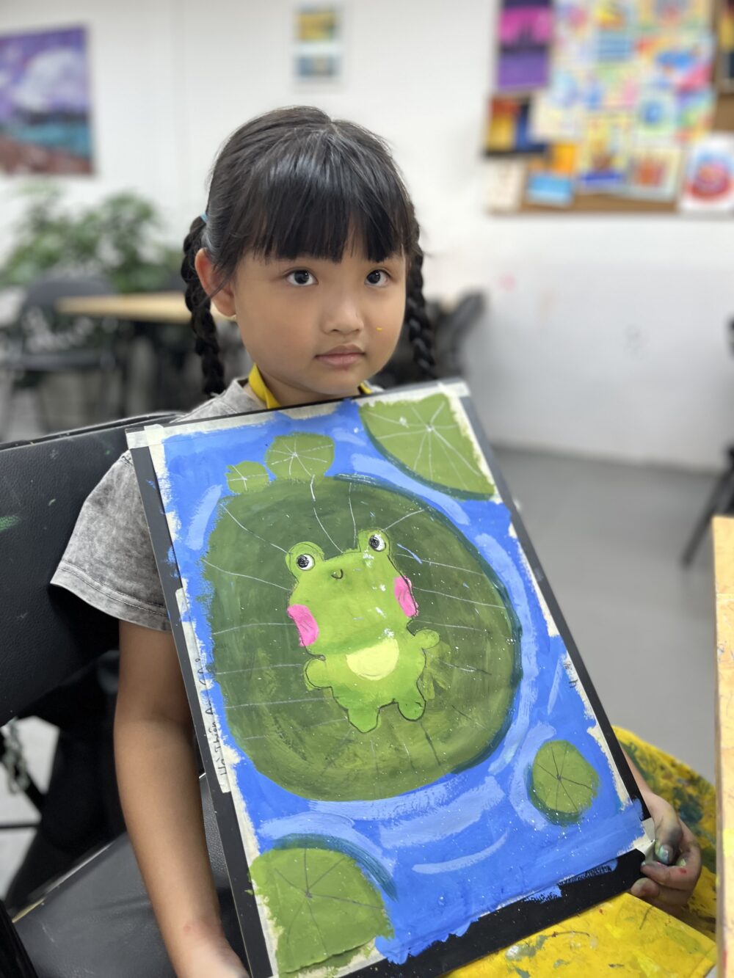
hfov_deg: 53.1
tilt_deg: -16.3
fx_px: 735
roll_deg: -0.7
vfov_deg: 67.3
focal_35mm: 26
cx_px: 367
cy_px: 489
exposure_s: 1/100
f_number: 1.6
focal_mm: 5.1
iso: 80
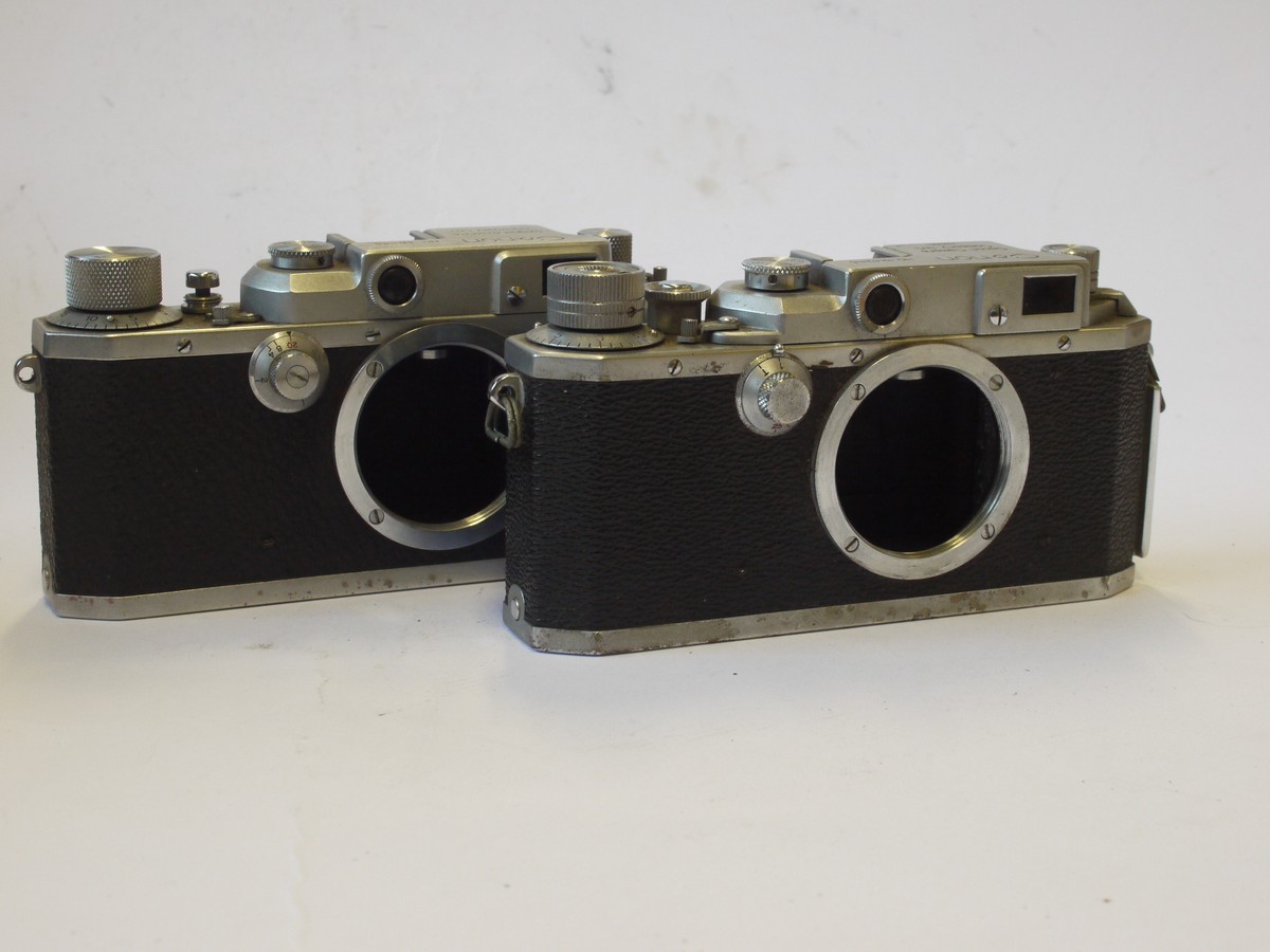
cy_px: 476
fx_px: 2201
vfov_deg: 24.4
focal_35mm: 60
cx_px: 635
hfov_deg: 32.2
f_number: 10
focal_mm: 30
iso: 800
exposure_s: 1/50
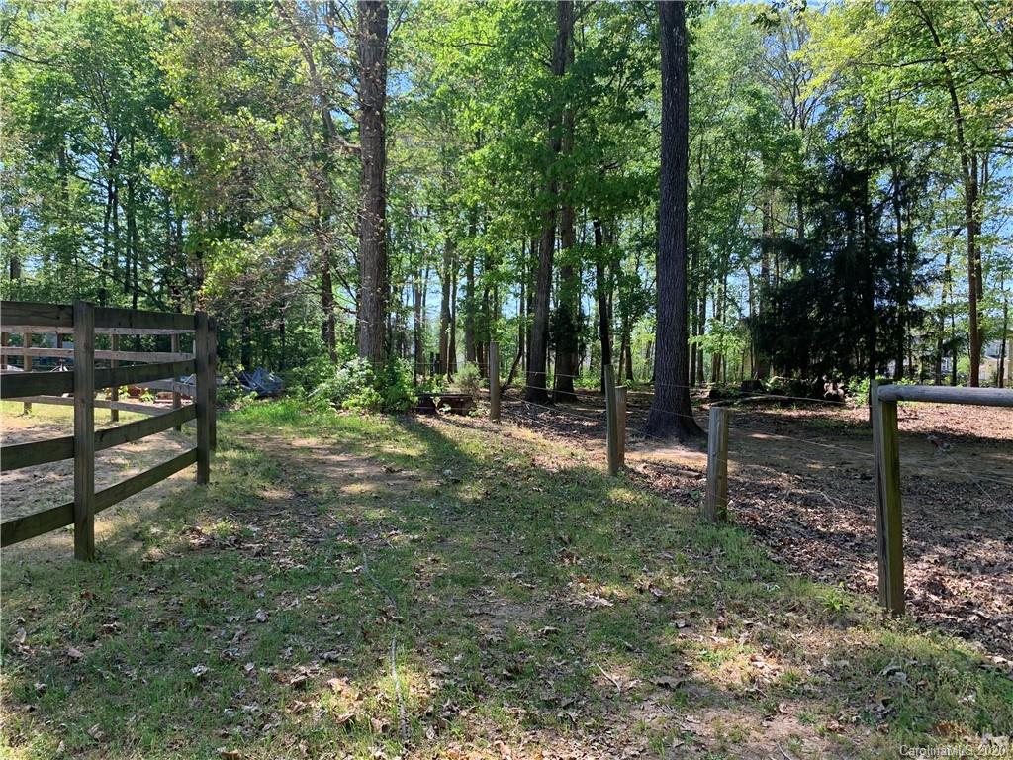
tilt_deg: +0.7
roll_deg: -2.0
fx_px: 761
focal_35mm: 26
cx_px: 506
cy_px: 380
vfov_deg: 53.1
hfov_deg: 67.3
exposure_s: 1/354
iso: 25
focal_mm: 4.25
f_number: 1.8
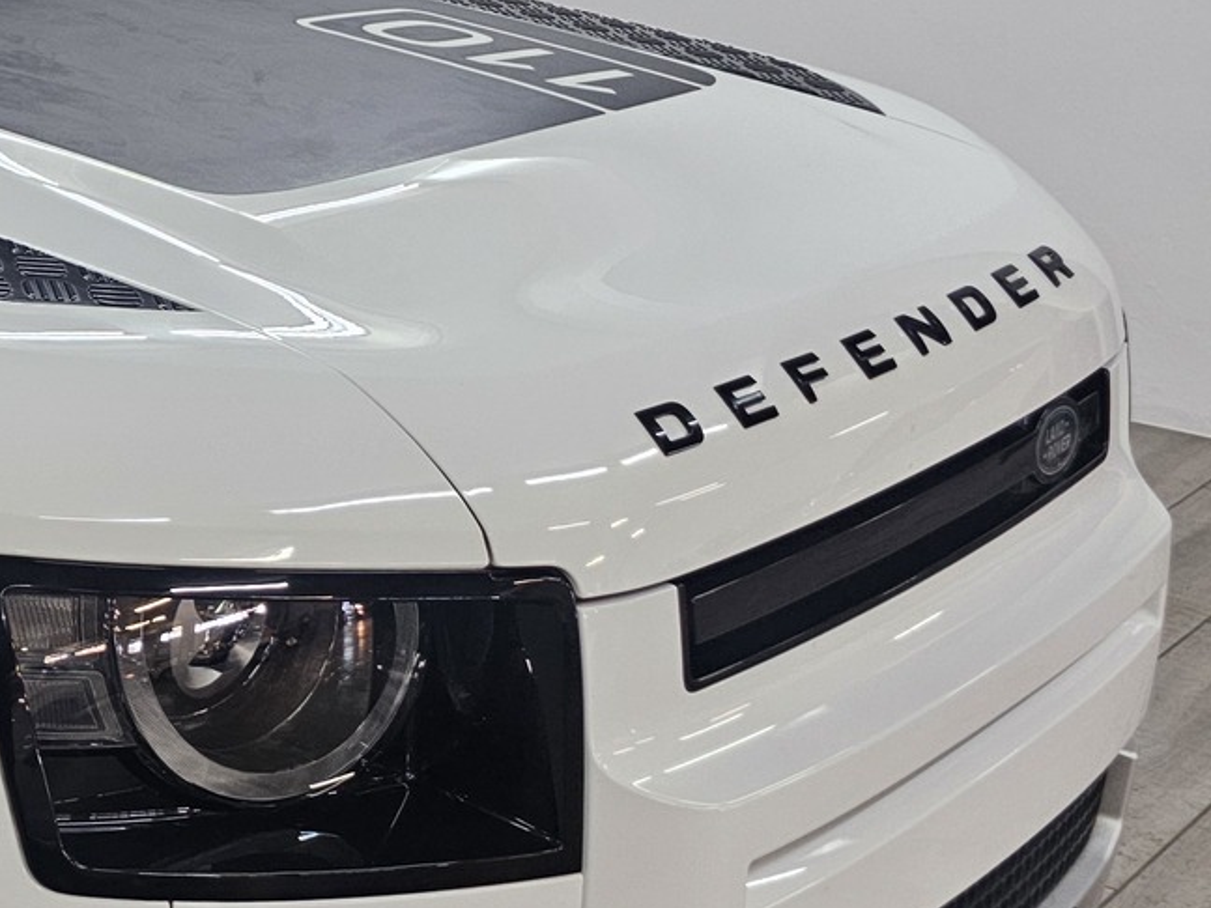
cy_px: 437
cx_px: -449
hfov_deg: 23.5
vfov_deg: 20.7
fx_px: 2484
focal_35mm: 71
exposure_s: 1/100
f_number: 1.7
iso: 250
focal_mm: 6.3
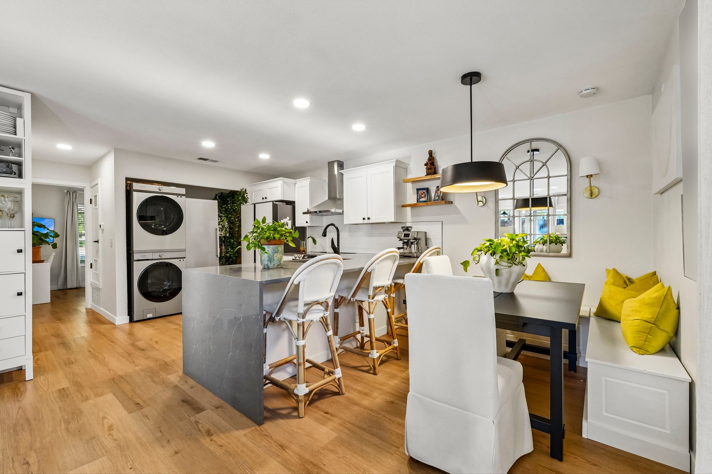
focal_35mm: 15
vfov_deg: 77.3
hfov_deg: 100.4
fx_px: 297
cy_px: 237
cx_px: 356
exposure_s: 1/13
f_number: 8
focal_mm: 10
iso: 800
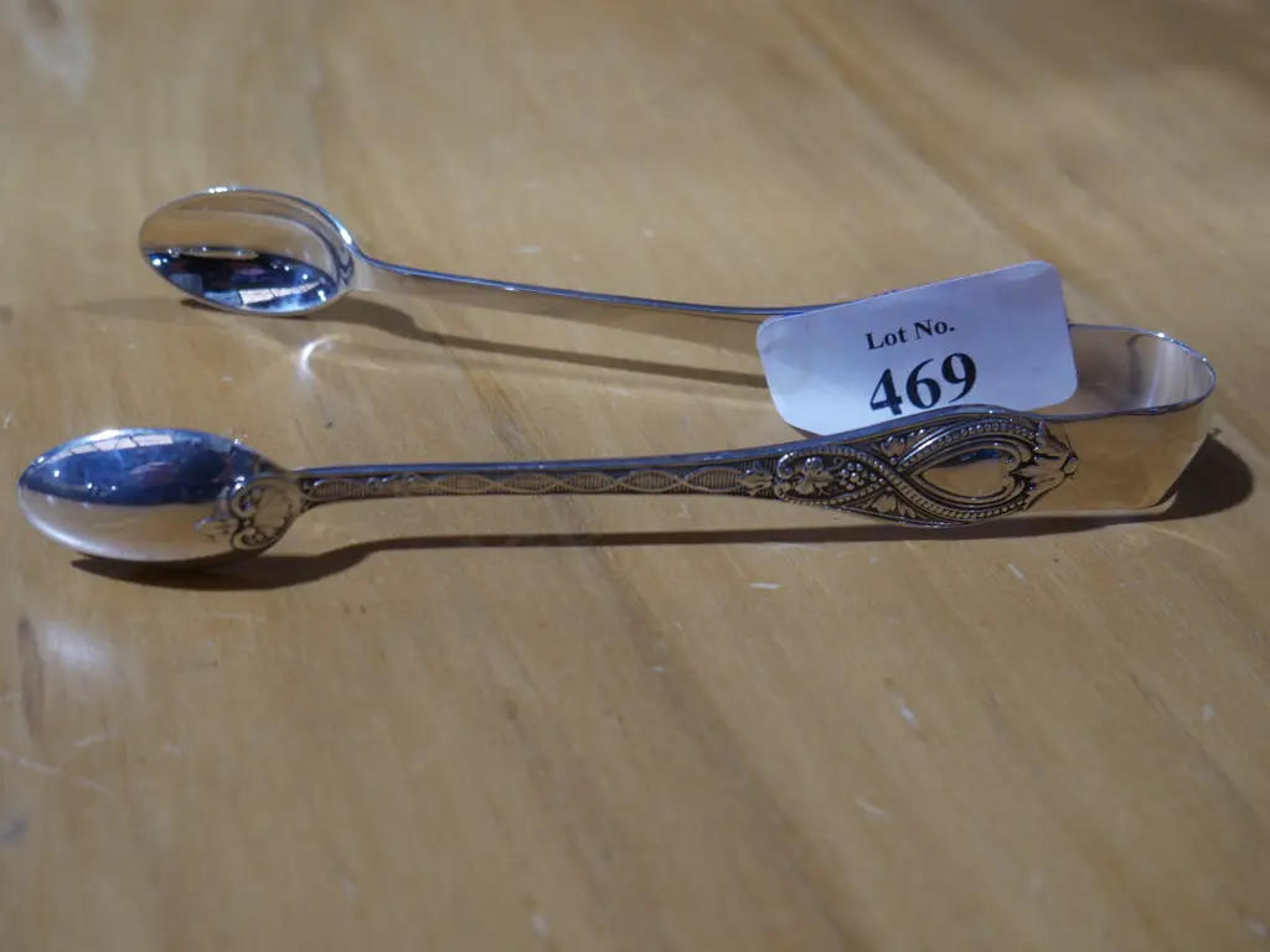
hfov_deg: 42.9
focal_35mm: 44
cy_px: 476
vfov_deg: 32.9
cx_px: 635
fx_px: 1614
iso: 400
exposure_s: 1/60
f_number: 5
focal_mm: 22
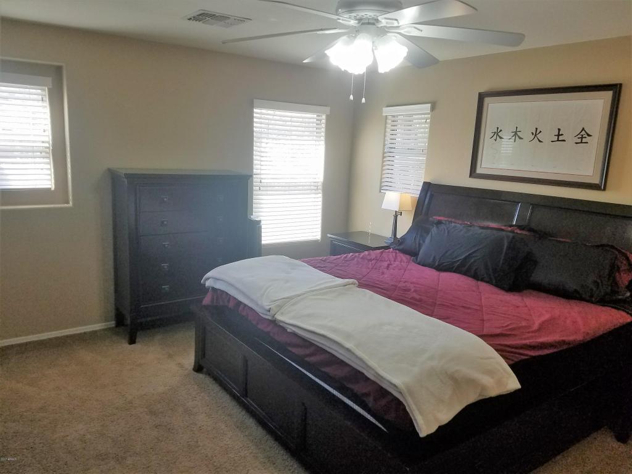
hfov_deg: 67.3
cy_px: 237
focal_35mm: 26
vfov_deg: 53.1
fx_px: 475
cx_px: 316
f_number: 1.7
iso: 50
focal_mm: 4.2
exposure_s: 1/142
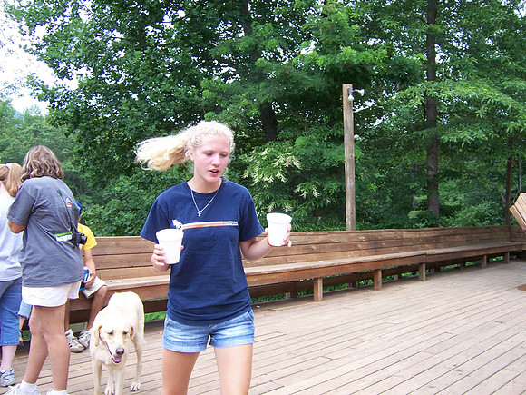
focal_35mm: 33
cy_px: 198
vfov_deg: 42.9
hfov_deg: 55.4
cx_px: 263
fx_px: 501
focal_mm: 5.5
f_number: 3.4
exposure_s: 1/180
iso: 80
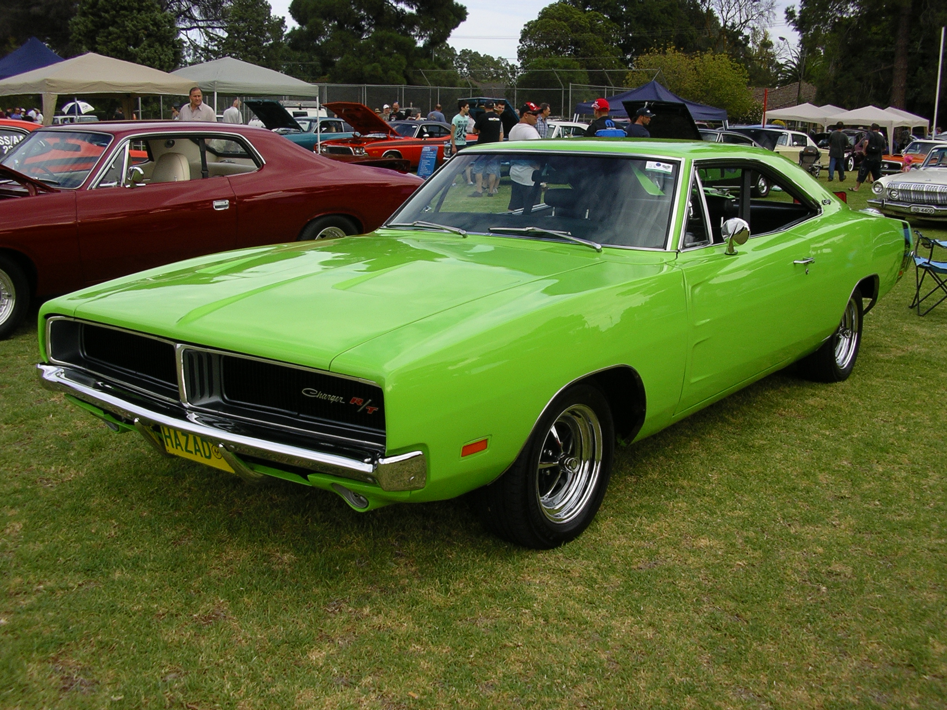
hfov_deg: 49.0
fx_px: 1040
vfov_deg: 37.7
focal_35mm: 38
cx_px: 474
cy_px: 355
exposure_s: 1/320
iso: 50
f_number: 4.1
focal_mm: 5.8
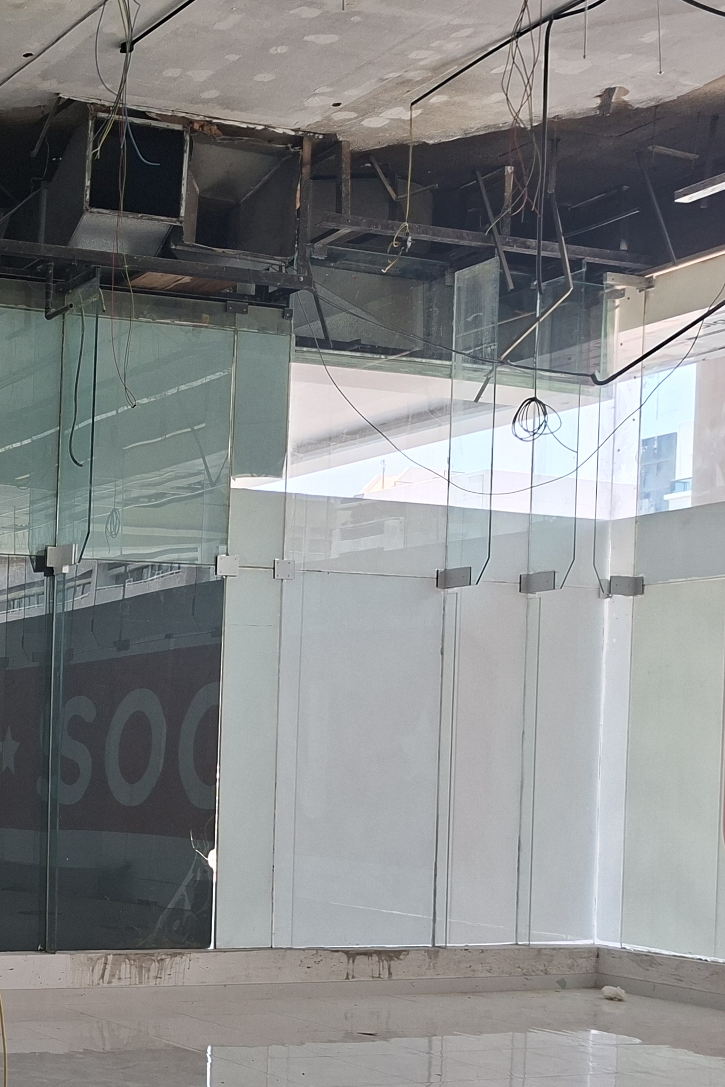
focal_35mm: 47
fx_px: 1420
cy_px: 783
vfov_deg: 41.0
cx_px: -334
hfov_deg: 23.5
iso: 50
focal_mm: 5.54
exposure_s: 1/130
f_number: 1.8
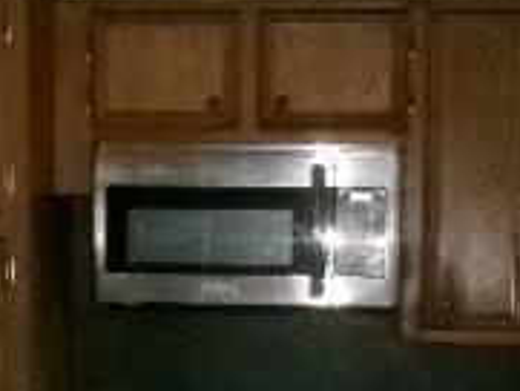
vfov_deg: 14.5
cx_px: 201
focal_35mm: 99
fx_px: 1488
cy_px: 463
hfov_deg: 19.8
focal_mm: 5.1
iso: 800
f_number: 3.9
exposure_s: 1/34
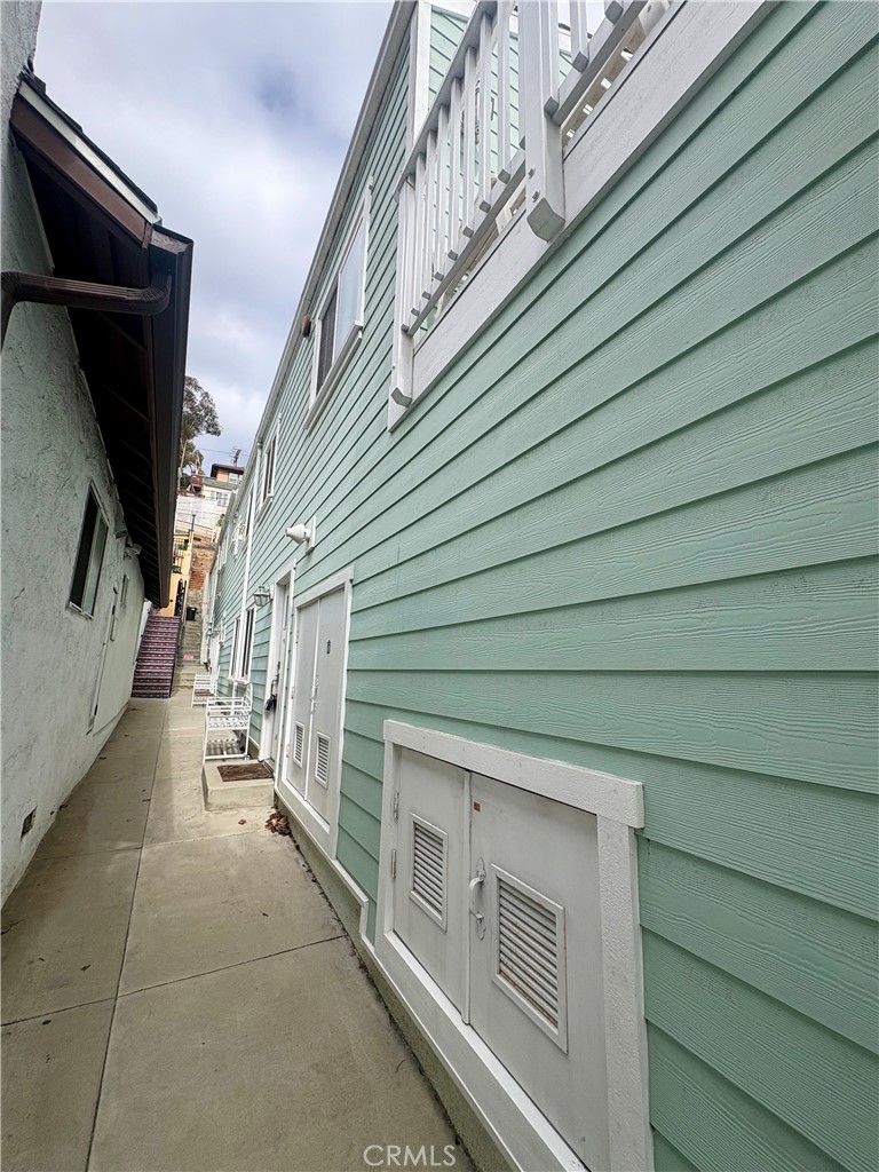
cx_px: 440
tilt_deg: +12.0
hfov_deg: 85.7
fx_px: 474
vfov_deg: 102.1
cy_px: 586
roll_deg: -0.8
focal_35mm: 14
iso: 40
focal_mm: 2.22
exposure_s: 1/1567
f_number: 2.2
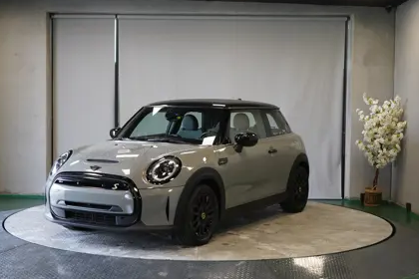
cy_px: 137
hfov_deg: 35.6
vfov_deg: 24.2
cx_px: 190
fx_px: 652
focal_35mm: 56
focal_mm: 49
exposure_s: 1/160
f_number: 4.5
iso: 1600
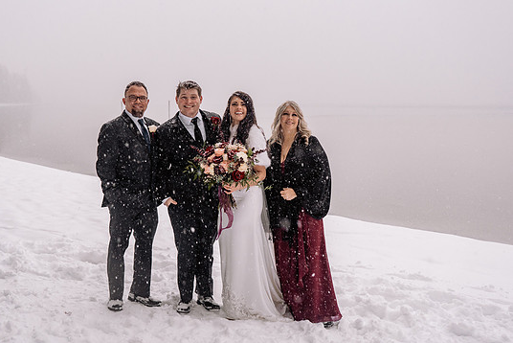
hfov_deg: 49.5
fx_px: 556
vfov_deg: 34.2
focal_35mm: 39
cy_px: 162
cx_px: 236
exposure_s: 1/250
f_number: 5
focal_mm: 35
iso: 1250
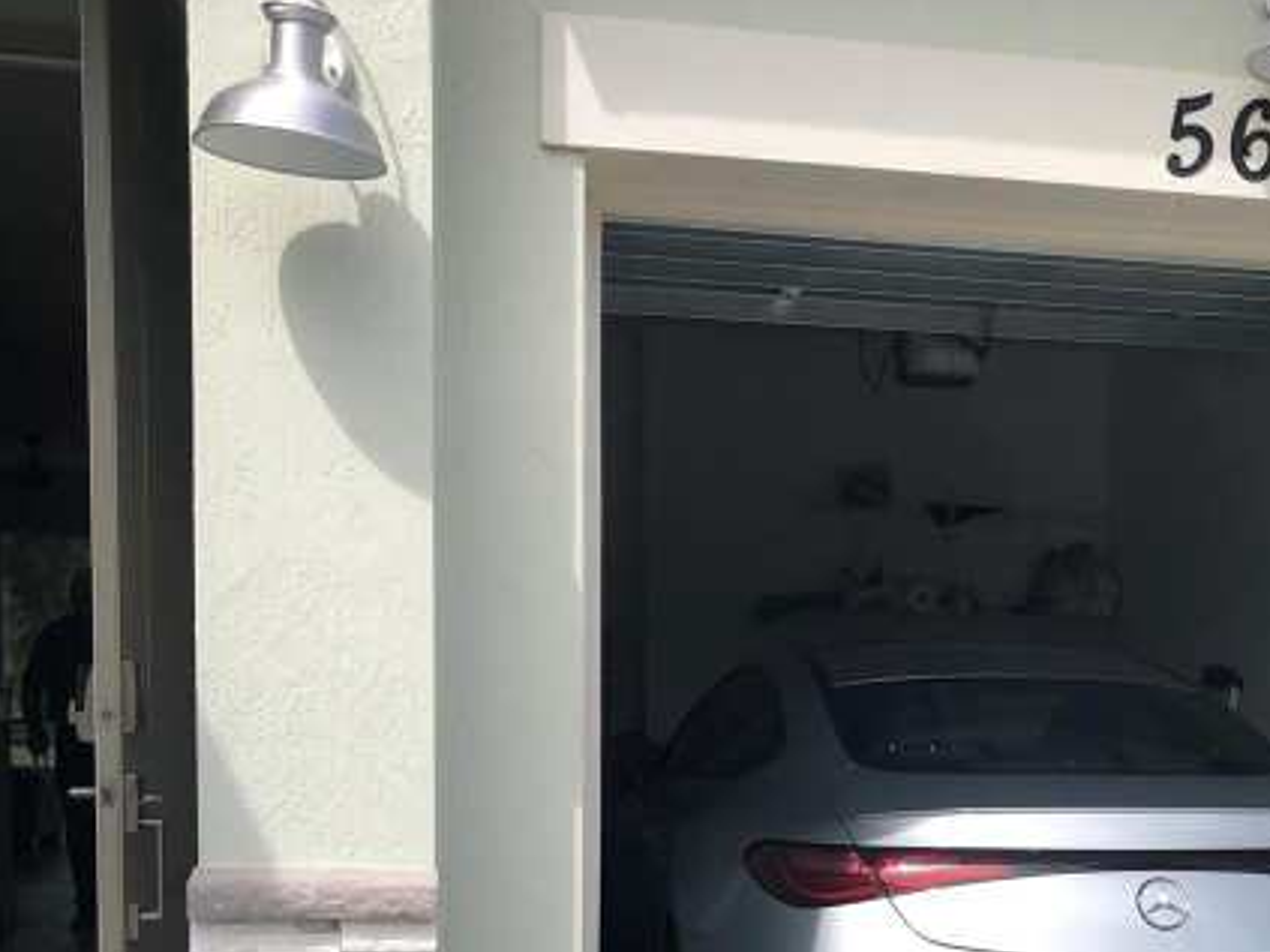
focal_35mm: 53
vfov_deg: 26.8
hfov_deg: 35.1
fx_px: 1944
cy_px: 820
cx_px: 1003
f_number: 1.8
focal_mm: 3.99
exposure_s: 1/1499
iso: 20
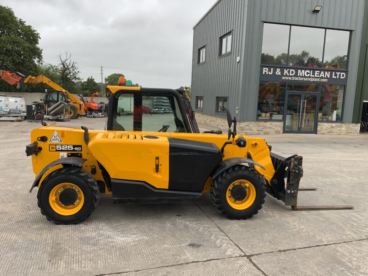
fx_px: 308
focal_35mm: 29
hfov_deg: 61.7
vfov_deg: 48.2
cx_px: 184
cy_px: 138
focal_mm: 3
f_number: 1.8
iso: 16
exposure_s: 1/307
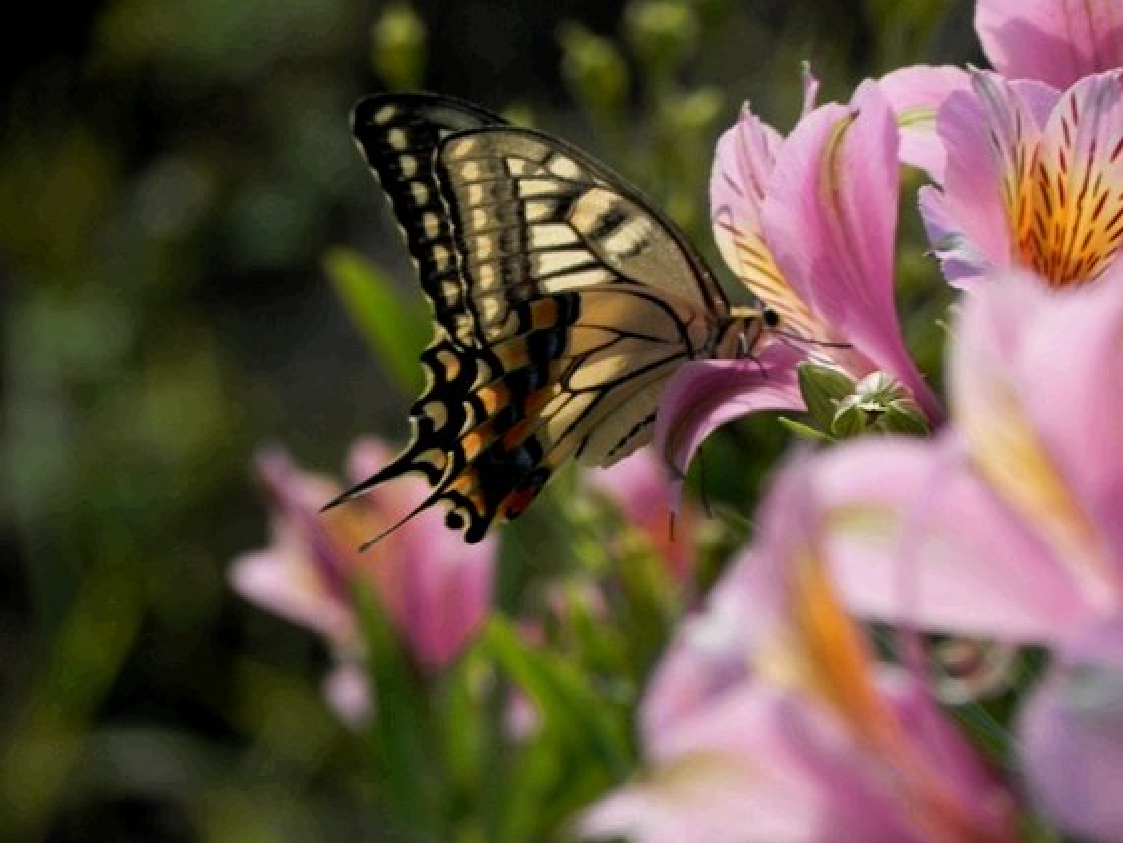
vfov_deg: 2.2
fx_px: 22135
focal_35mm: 682
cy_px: 422
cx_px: 563
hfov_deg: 2.9
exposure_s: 1/255
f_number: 5.6
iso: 160
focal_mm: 120
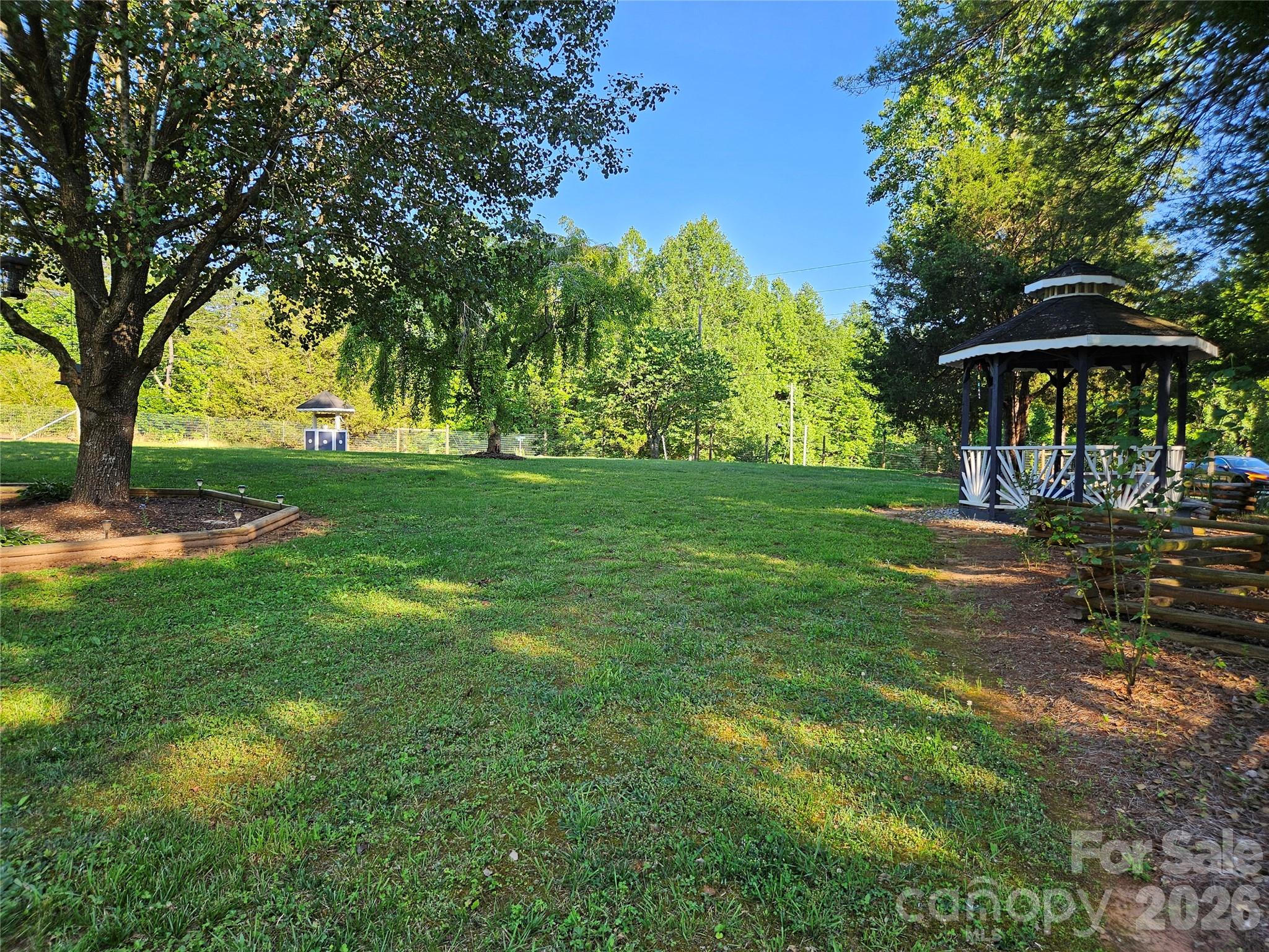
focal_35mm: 23
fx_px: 843
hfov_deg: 73.9
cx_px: 634
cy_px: 476
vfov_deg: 58.9
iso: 25
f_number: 1.8
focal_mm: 5.4
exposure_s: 1/280
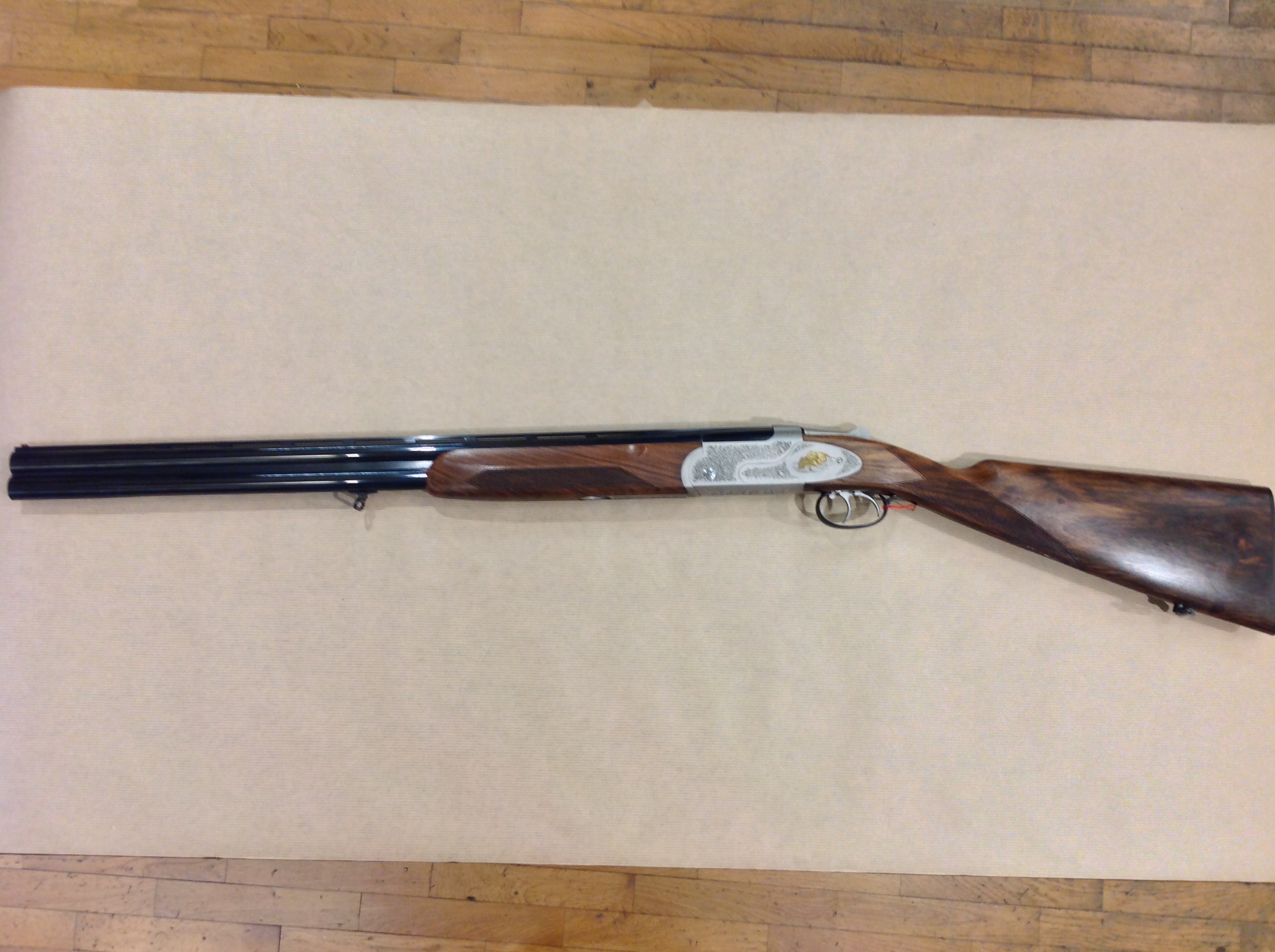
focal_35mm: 35
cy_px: 476
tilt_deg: -85.0
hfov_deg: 52.7
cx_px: 638
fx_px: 1287
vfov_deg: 40.6
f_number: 2.4
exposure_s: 1/20
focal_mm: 4.28
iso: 50
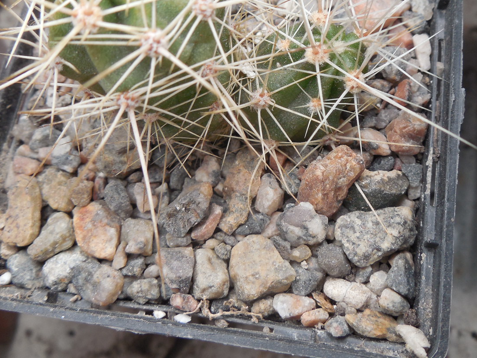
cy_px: 96
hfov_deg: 41.1
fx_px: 634
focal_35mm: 46
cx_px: 274
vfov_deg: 31.1
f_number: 3.6
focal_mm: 5.6
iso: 125
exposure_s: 1/30
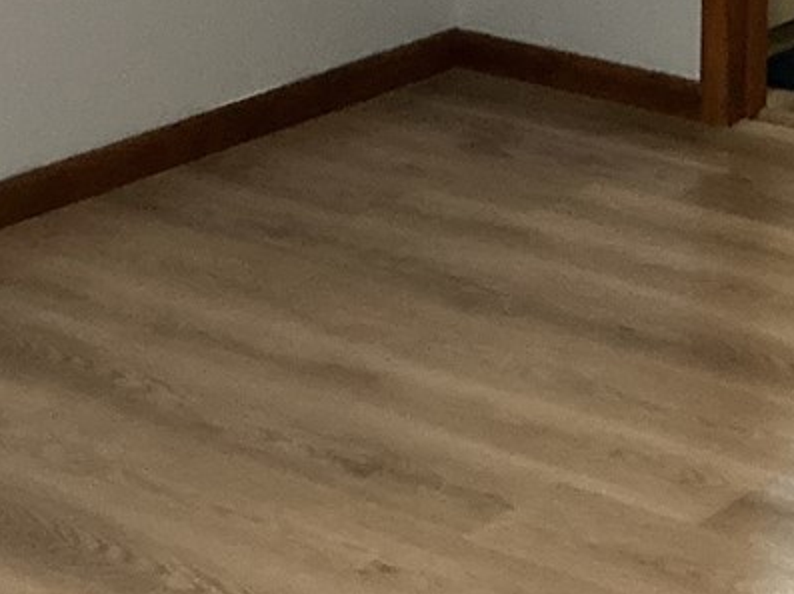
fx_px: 2681
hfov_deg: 16.2
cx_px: 958
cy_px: -508
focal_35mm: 117
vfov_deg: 11.6
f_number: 1.8
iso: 200
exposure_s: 1/60
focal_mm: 3
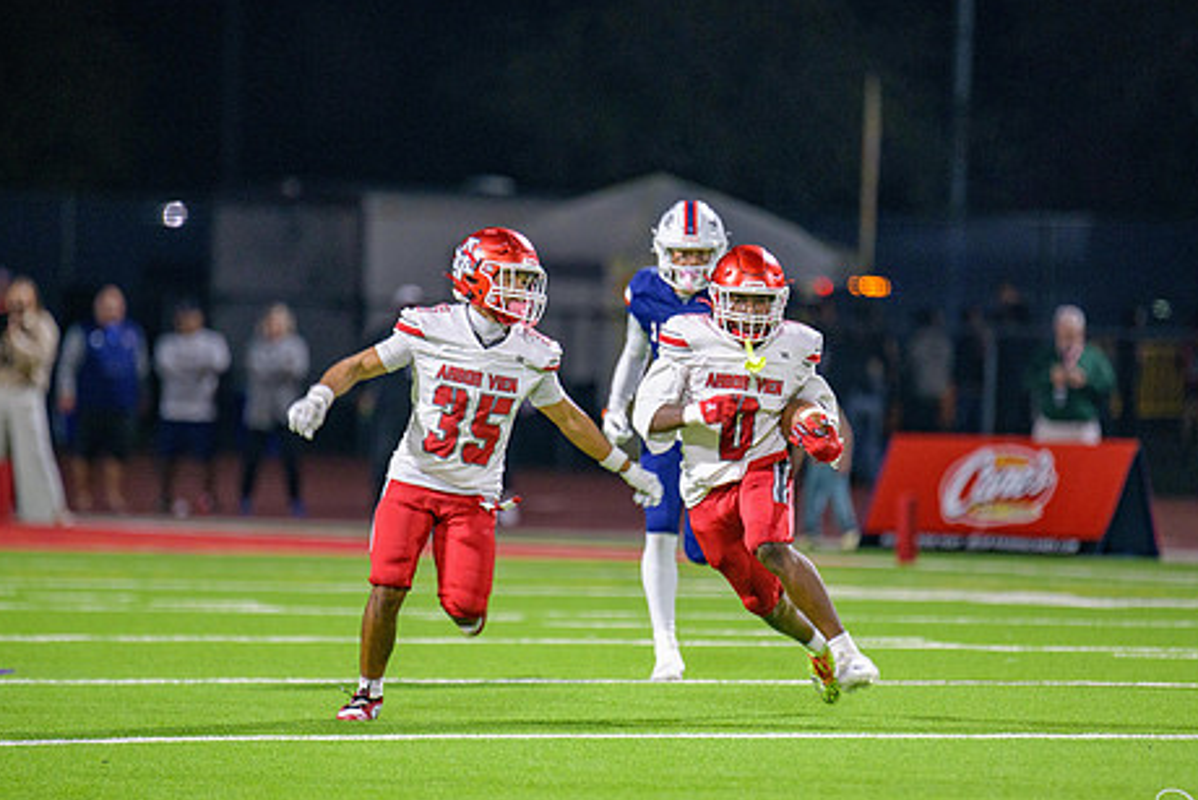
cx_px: 680
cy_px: 476
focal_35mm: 378
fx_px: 12582
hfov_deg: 5.5
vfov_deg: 3.6
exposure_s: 1/250
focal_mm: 300
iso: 2000
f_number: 2.8
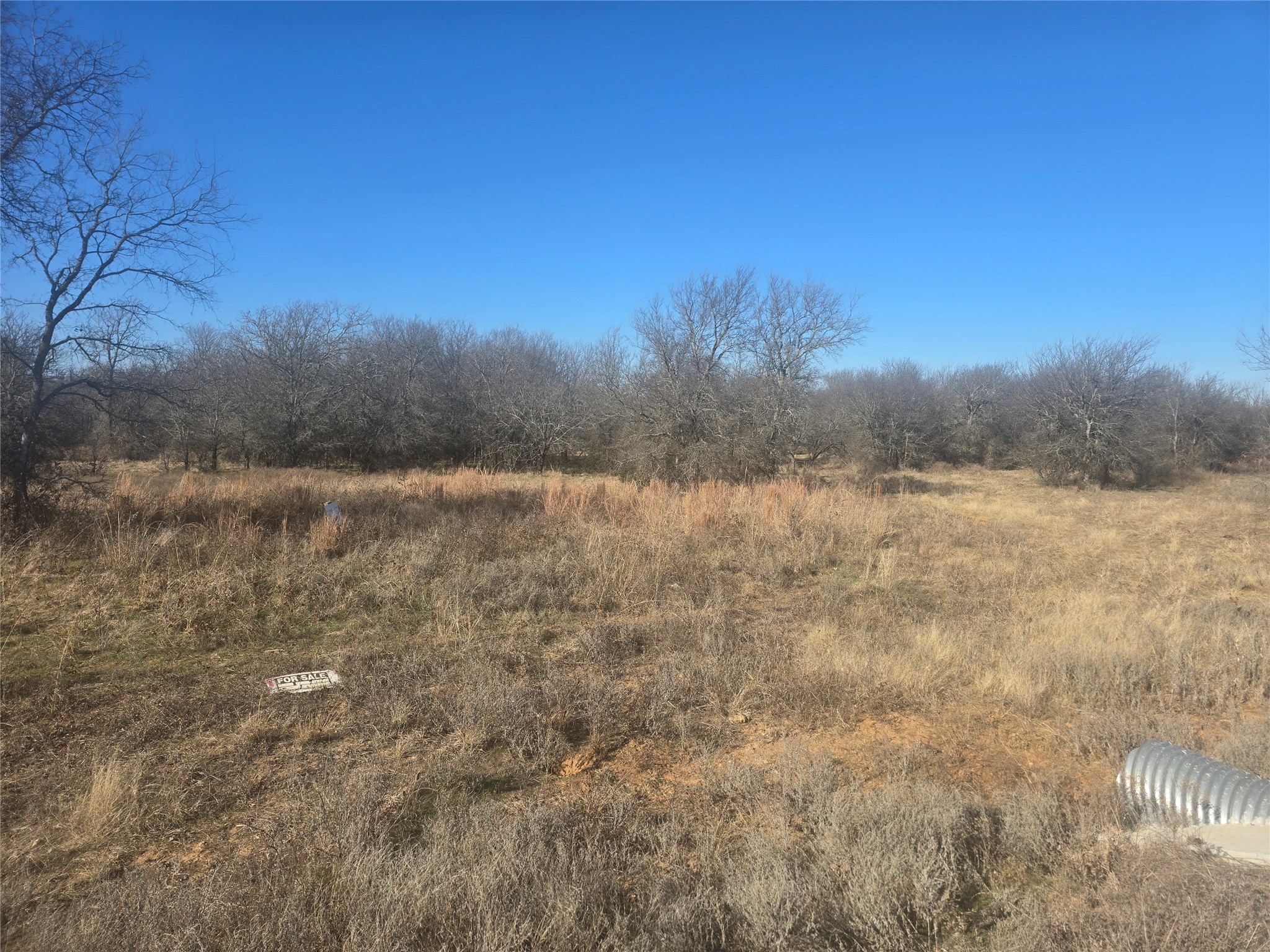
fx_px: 844
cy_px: 476
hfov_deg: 73.9
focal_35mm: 23
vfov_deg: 58.9
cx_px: 635
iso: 12
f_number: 1.7
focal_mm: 6.3
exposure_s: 1/796
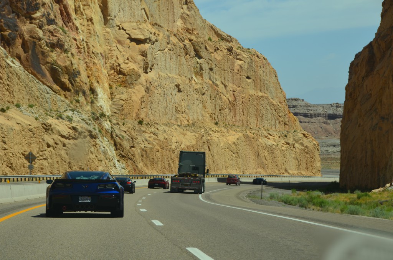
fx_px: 1144
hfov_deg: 19.5
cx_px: 196
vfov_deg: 13.0
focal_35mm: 105
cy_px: 130
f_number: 9
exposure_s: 1/320
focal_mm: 70
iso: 100
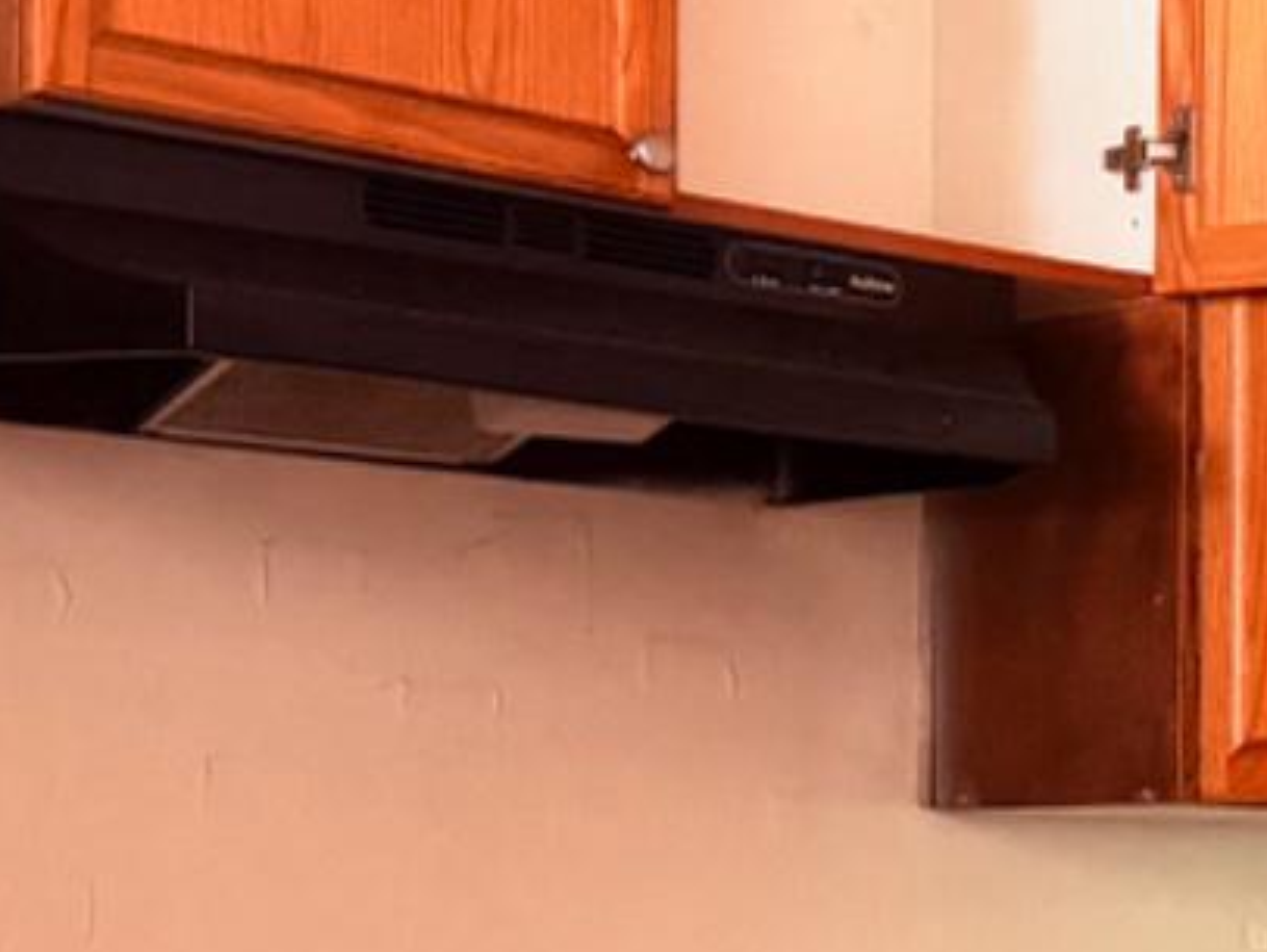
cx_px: 1916
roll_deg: -0.4
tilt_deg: -1.4
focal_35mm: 121
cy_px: 1024
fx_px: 4431
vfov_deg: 12.1
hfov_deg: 15.0
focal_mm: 6.76
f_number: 1.78
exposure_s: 1/60
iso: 640
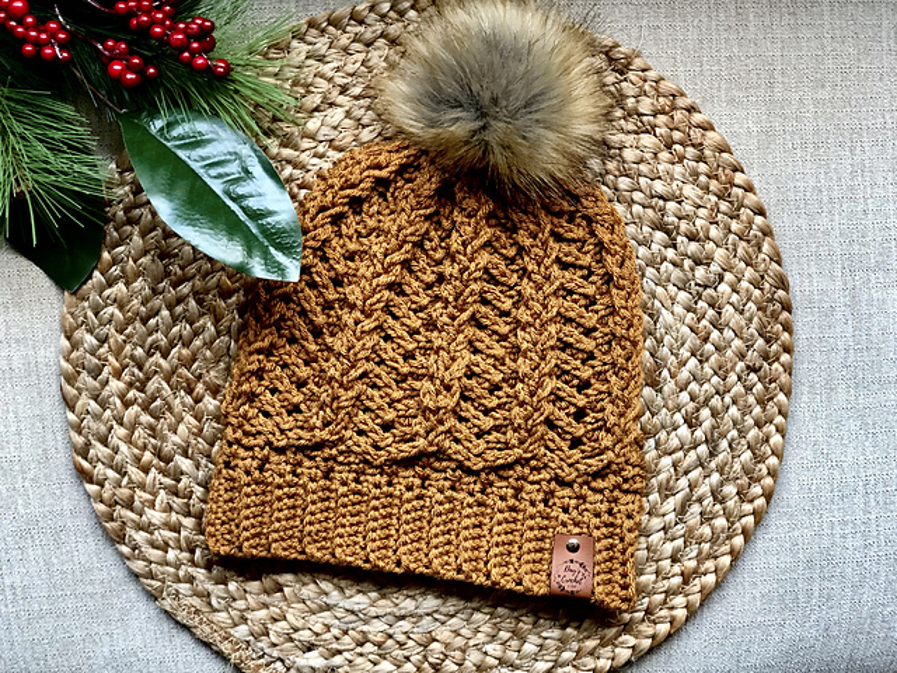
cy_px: 336
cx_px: 448
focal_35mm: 52
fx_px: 1347
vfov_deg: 28.0
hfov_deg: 36.8
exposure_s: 1/24
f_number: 2.4
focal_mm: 6
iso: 160
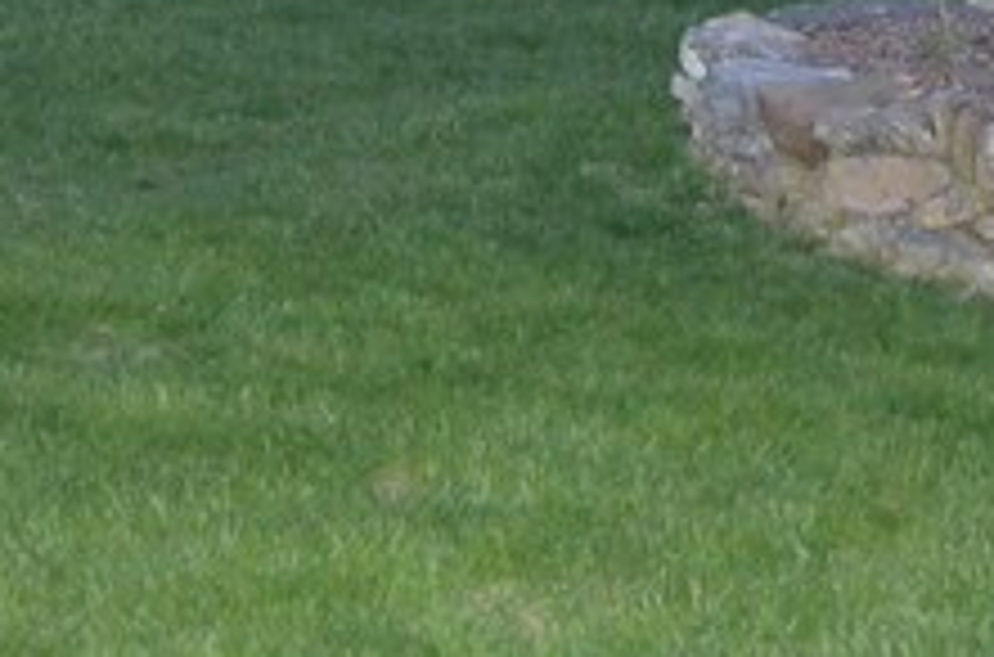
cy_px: -812
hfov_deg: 10.7
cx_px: 618
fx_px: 5286
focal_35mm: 192
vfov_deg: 6.8
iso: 3200
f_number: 4.2
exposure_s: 1/60
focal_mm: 26
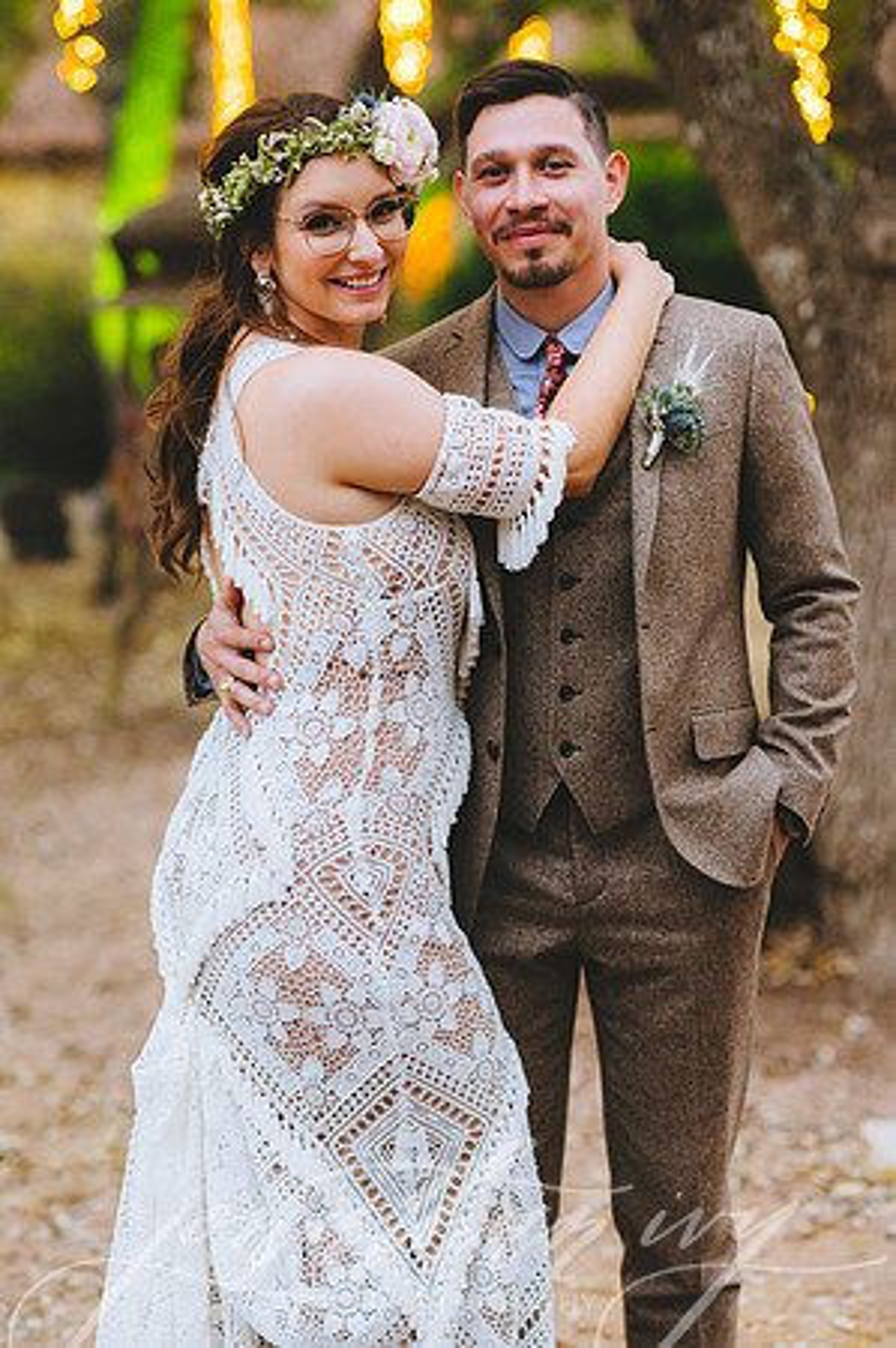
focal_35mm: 85
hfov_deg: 16.0
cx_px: 448
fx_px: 3180
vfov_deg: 23.9
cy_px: 674
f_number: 2.8
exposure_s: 1/100
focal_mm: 85
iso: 2500
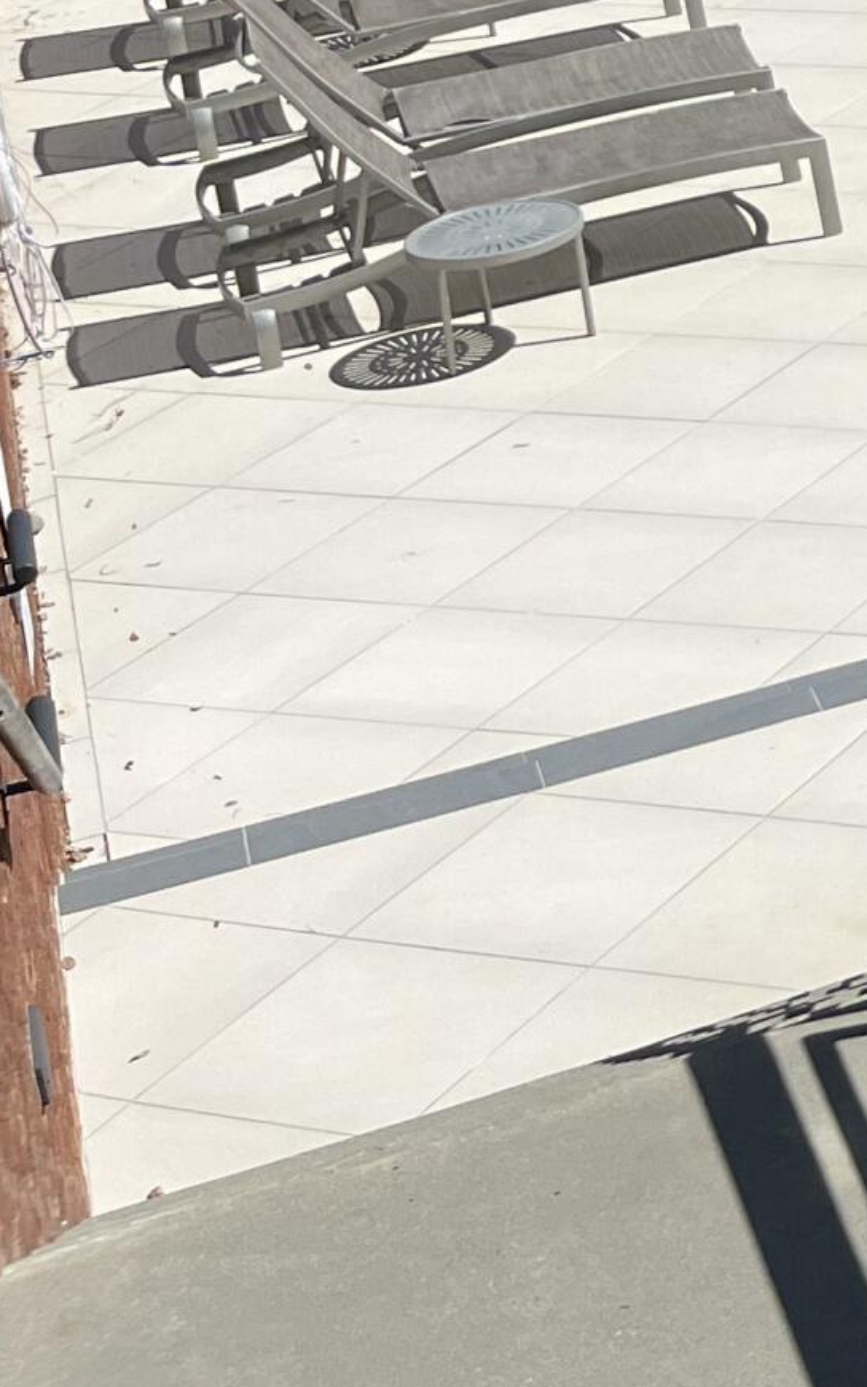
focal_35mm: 95
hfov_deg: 10.8
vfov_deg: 20.5
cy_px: -252
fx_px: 3590
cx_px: 2349
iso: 50
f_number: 1.6
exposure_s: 1/5076
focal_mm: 5.1
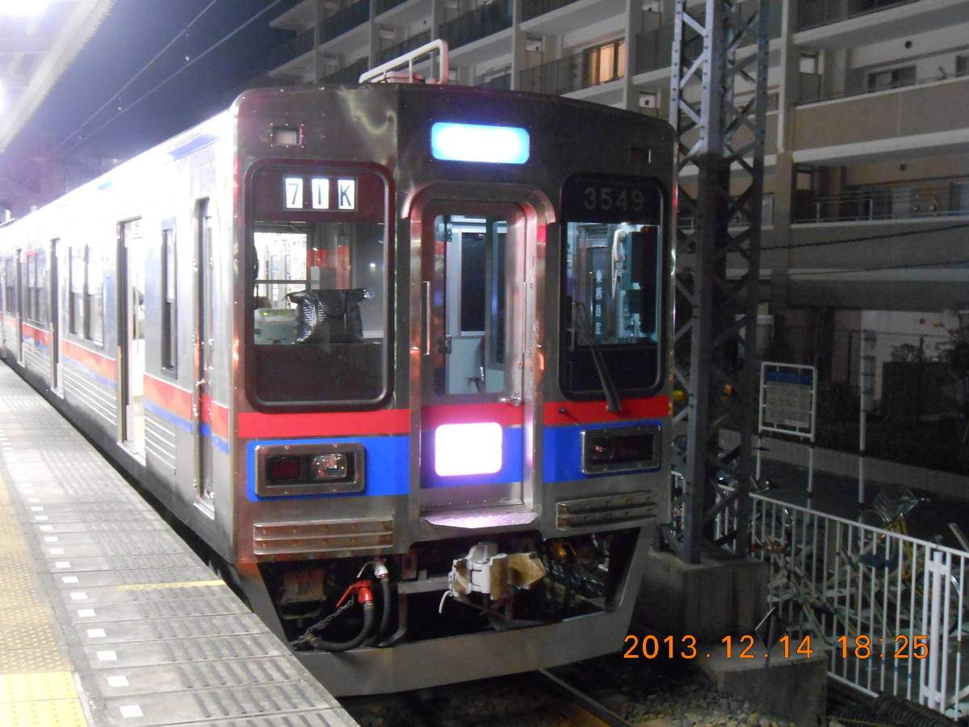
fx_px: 1232
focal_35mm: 44
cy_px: 364
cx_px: 484
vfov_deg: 32.9
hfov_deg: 42.9
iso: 800
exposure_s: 1/6
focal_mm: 7.8
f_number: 4.5
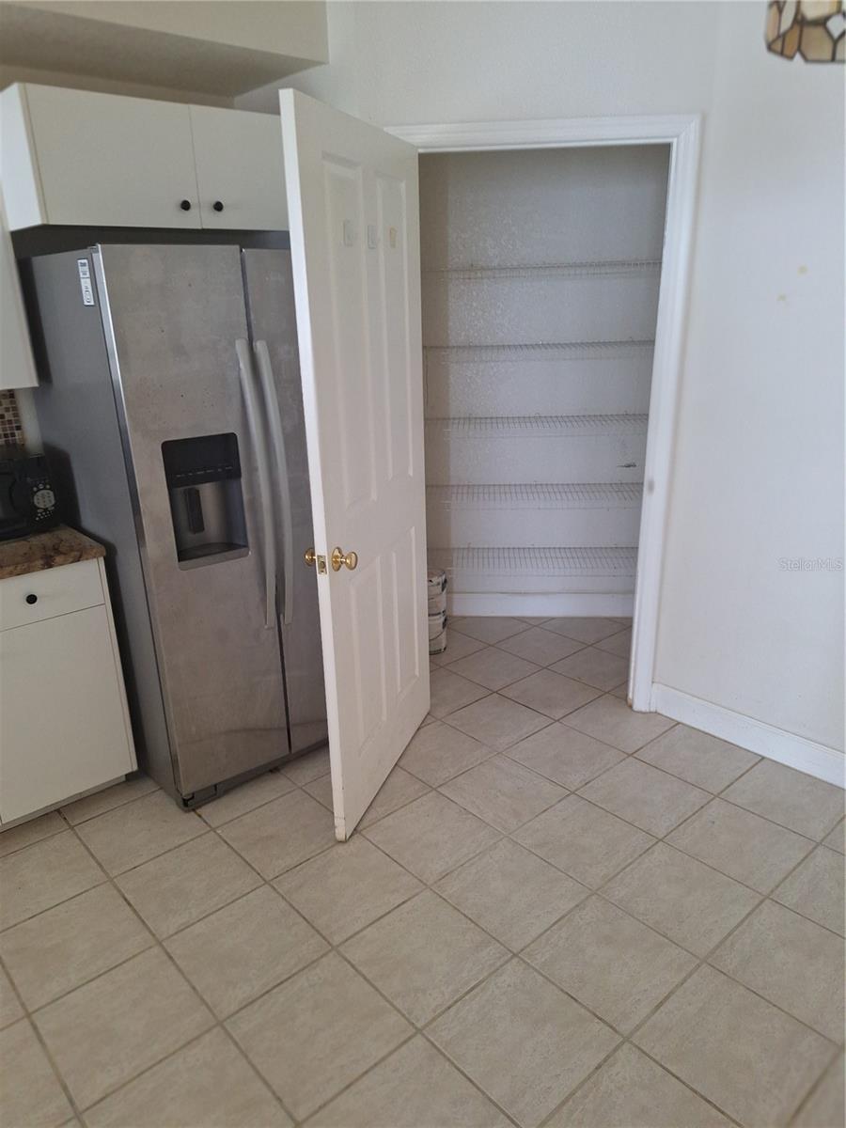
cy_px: 564
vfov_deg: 73.9
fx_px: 749
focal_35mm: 23
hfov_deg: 58.9
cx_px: 423
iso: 250
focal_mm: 5.54
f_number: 1.8
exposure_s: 1/50
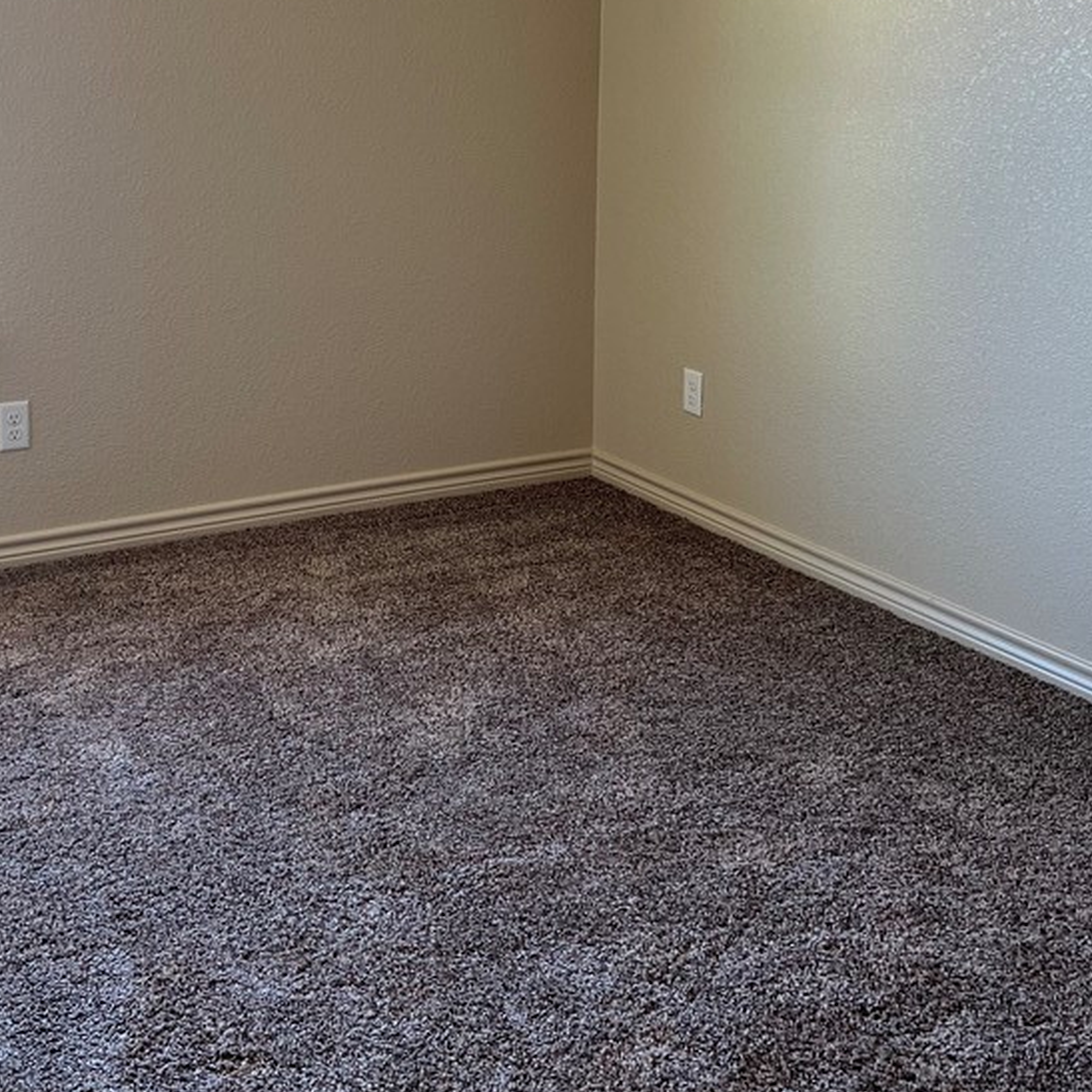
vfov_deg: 37.5
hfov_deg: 38.7
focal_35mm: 43
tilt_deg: -5.9
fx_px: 1535
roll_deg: +0.4
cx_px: 367
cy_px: 194
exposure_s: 1/60
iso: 80
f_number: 1.5
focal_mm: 5.7
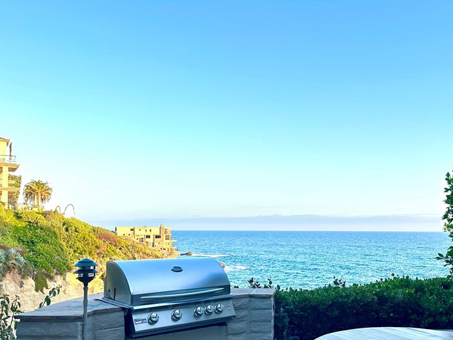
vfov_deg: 40.3
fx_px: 458
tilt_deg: +0.2
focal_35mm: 35
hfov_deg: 51.7
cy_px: 224
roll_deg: -0.1
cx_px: 300
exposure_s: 1/564
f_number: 1.78
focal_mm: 6.86
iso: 80
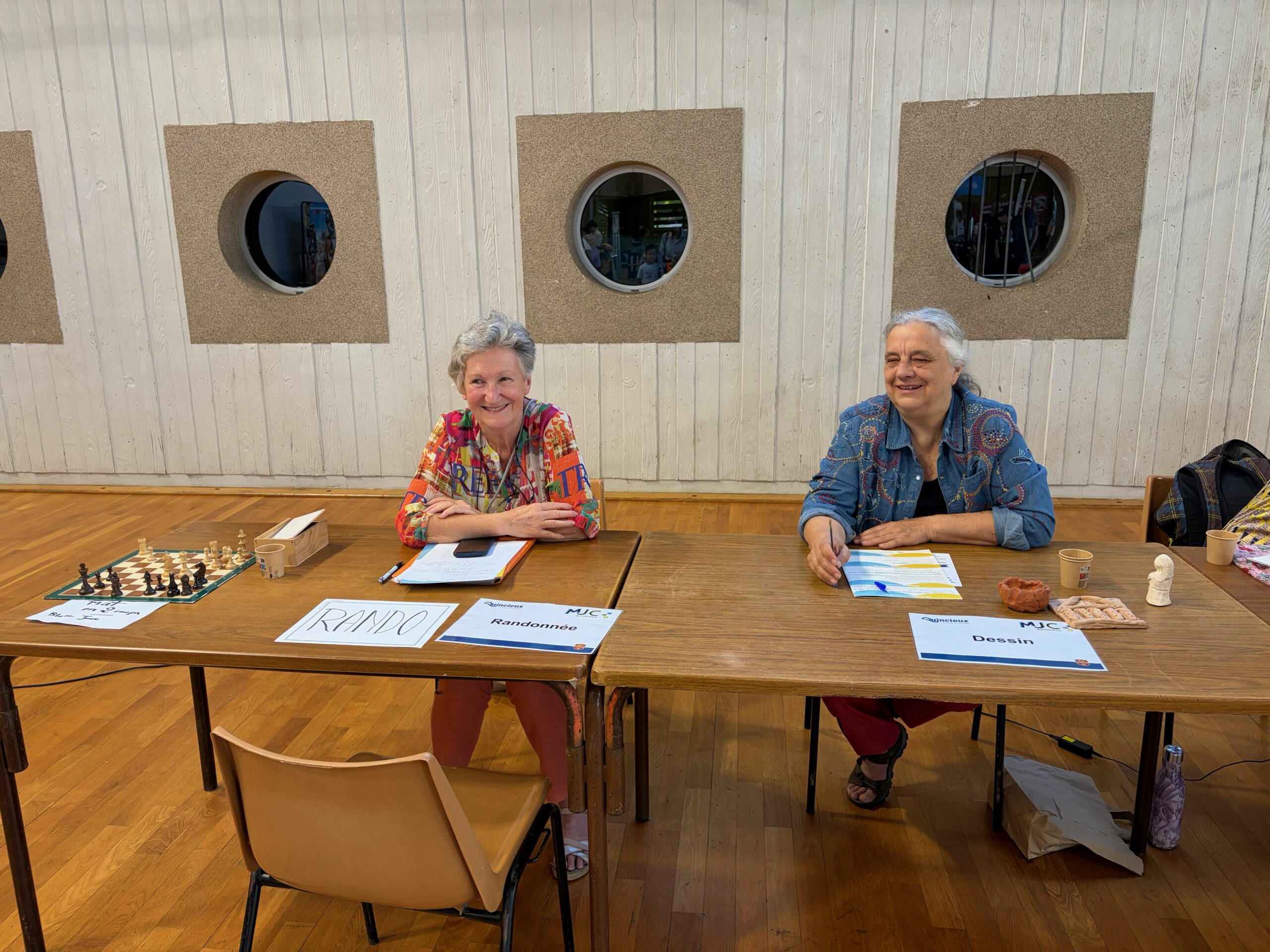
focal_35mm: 26
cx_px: 635
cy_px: 476
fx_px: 954
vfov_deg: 53.1
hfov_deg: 67.3
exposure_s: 1/86
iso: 125
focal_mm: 5.96
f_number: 1.6
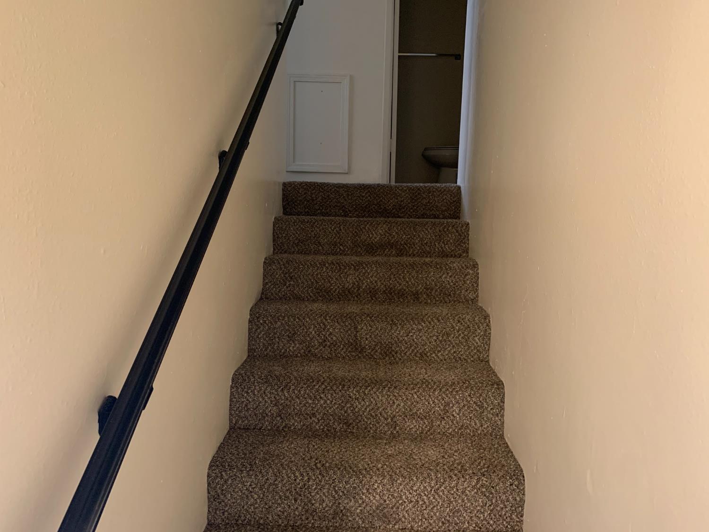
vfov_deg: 53.1
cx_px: 354
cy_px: 266
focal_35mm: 26
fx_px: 533
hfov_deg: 67.3
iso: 400
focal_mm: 4.25
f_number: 1.8
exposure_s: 1/40
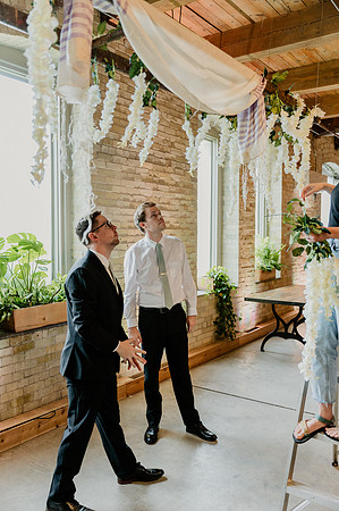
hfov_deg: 40.4
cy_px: 256
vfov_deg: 58.0
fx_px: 460
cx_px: 170
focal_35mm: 32
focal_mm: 32.5
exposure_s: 1/400
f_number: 2.8
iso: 1250
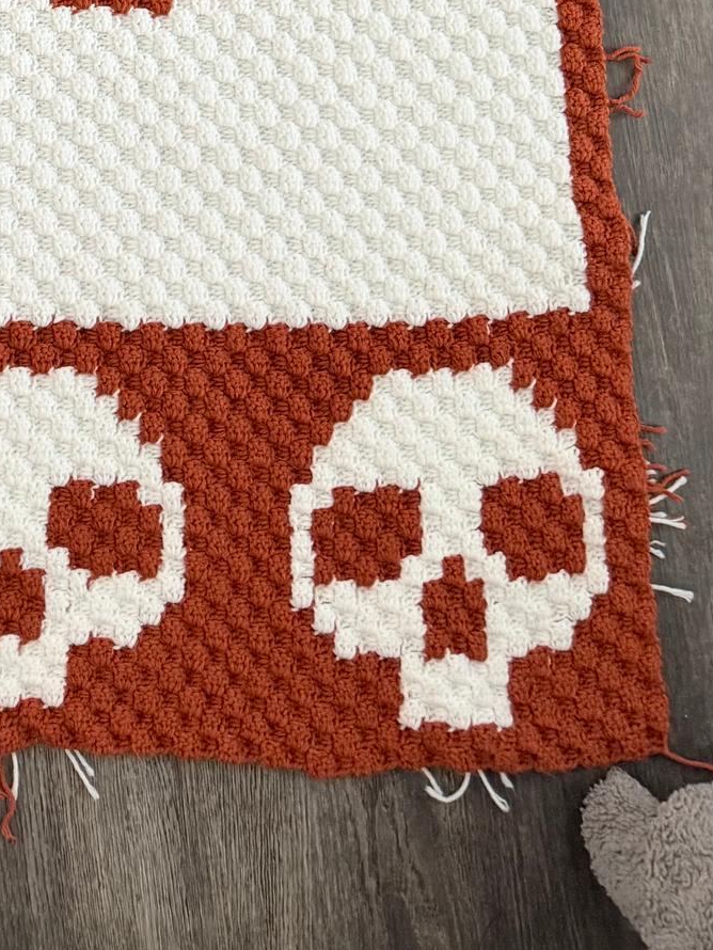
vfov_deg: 24.9
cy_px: -242
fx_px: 1894
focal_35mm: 69
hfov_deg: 19.6
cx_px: -228
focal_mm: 6.76
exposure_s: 1/60
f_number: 1.78
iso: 250
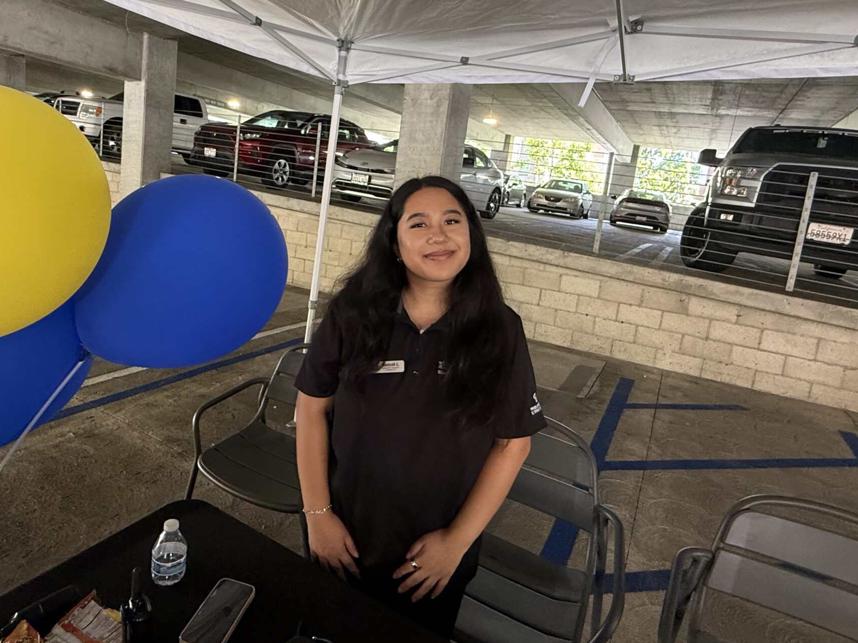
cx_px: 356
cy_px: 262
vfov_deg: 63.0
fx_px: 520
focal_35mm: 21
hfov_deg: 78.3
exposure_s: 1/60
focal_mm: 2.22
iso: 400
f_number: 2.2
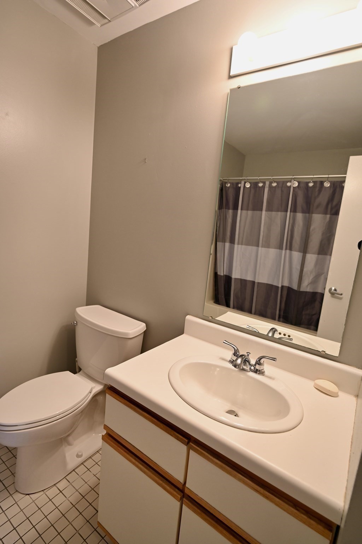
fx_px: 271
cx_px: 181
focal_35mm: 18
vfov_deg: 90.0
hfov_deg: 67.4
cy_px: 272
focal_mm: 18
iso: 400
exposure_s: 1/20
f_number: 4
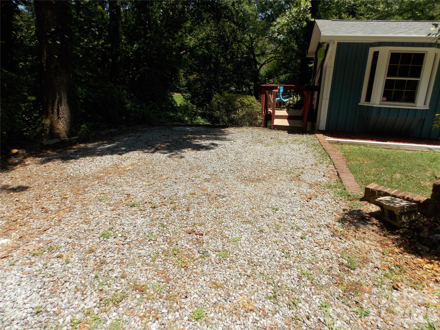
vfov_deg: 58.9
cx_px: 220
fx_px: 292
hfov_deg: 73.9
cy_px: 165
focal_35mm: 23
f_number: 3.1
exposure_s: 1/640
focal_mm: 4
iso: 80
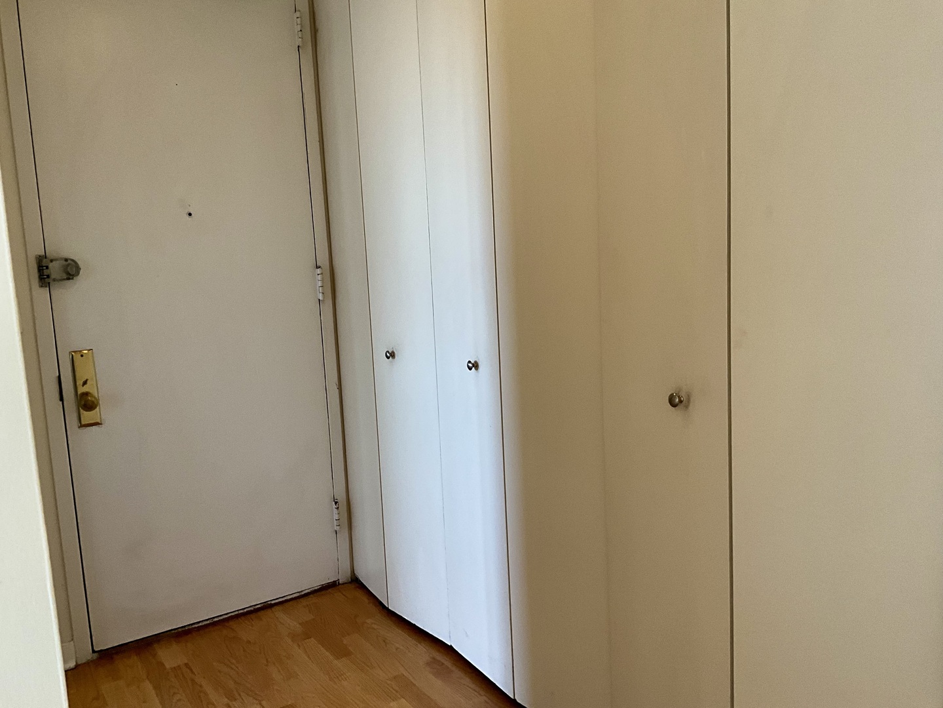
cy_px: 354
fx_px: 790
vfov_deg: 48.2
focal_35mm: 29
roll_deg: +2.5
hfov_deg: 61.7
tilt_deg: -7.6
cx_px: 472
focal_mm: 3
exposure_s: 1/60
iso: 80
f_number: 1.8
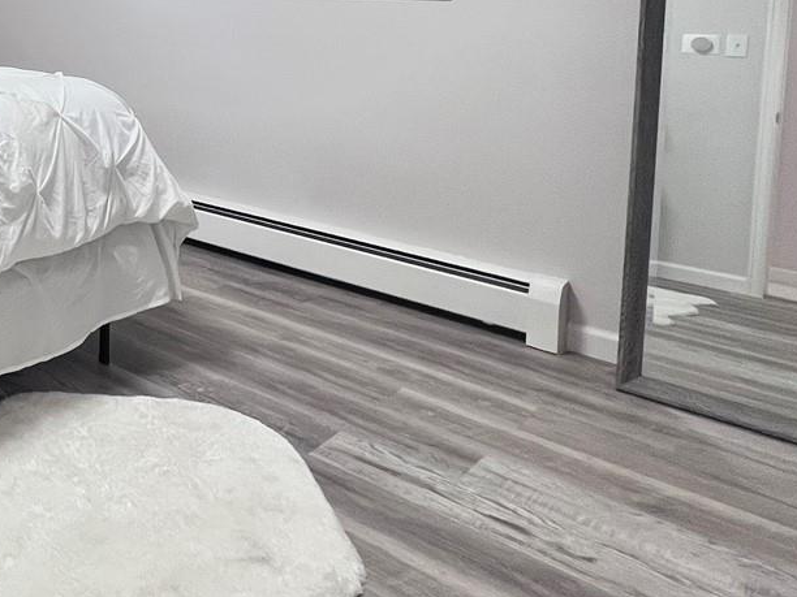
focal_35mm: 34
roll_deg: +0.1
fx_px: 783
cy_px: 8
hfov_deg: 40.6
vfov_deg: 37.6
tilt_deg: -3.0
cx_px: -124
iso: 250
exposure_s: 1/99
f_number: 1.8
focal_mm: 1.57
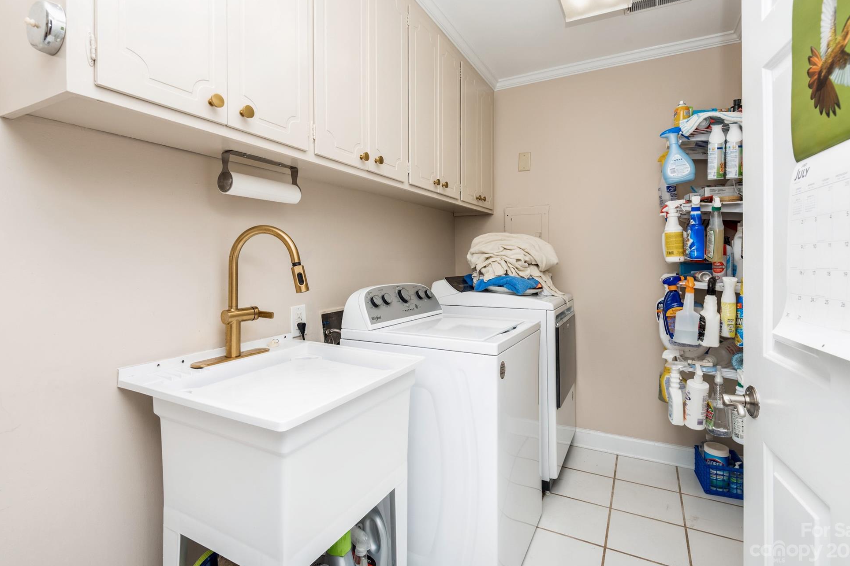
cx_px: 422
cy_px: 270
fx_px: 401
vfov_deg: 70.4
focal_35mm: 17
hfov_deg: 93.3
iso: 200
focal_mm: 16
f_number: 8
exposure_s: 1/40
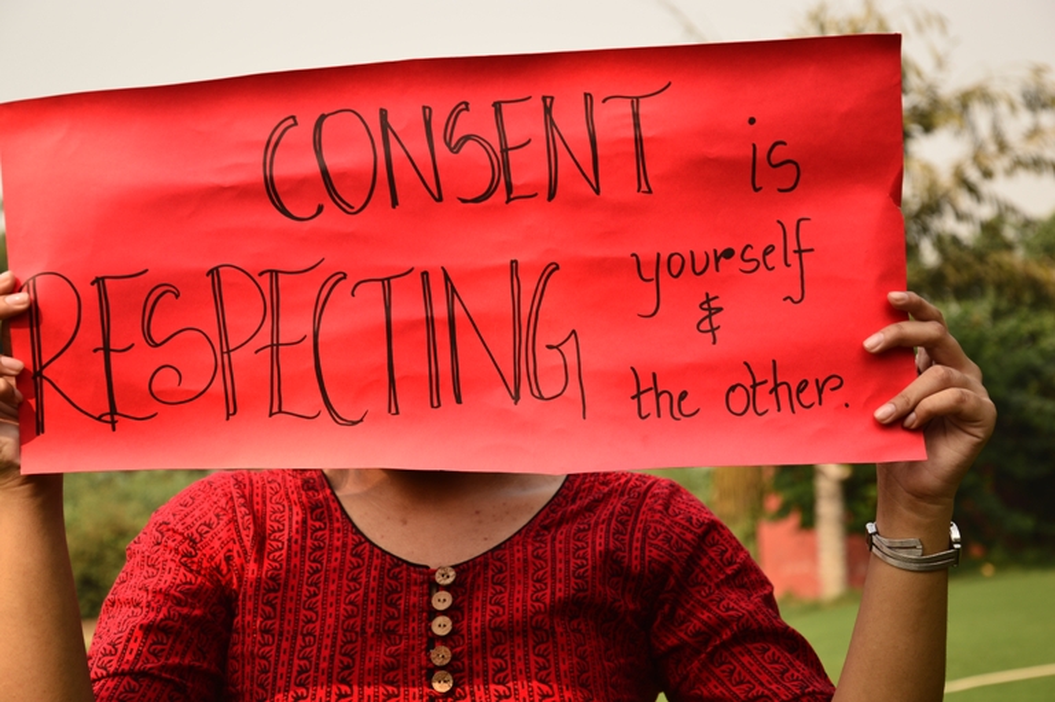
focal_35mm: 78
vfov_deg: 17.5
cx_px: 528
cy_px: 351
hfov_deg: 26.0
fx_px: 2284
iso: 100
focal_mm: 52
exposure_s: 1/250
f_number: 5
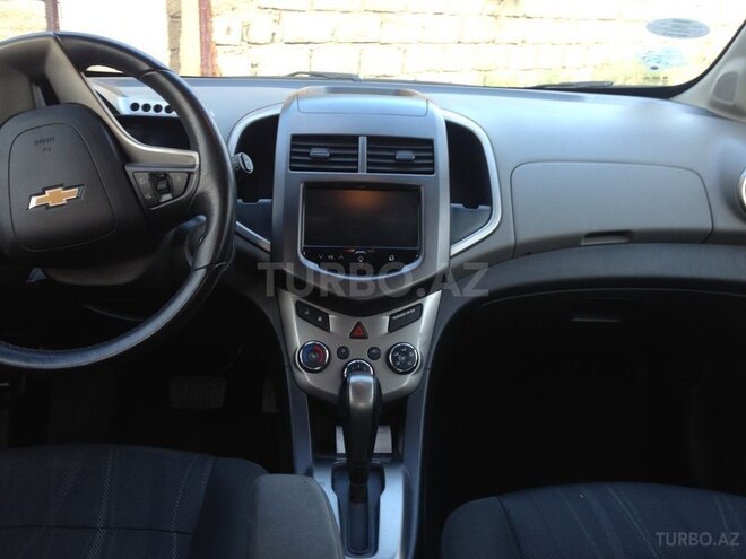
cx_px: 373
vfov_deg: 42.9
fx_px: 711
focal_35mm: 33
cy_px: 280
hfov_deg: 55.4
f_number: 2.4
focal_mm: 4.12
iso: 64
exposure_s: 1/20
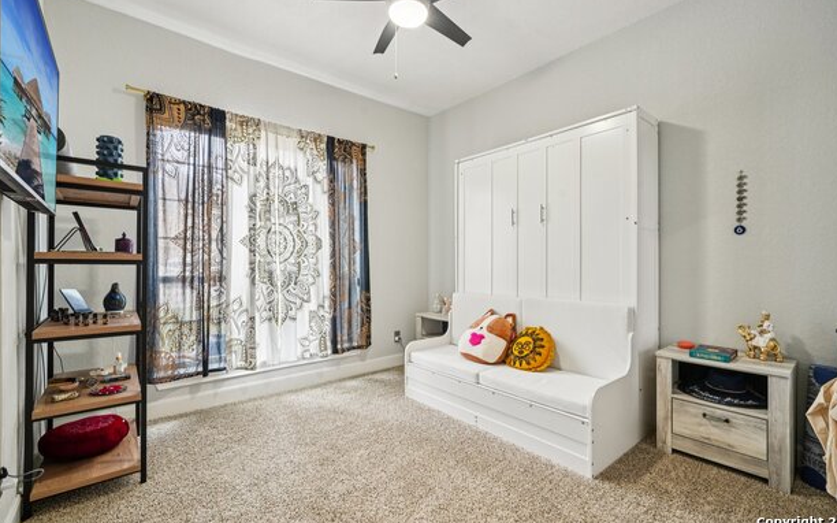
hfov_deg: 97.8
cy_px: 254
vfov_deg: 71.2
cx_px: 428
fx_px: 365
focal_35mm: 16
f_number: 9
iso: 800
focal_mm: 15
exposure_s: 1/10
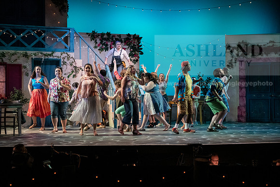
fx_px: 451
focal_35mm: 58
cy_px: 94
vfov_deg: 23.4
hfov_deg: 34.5
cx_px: 140
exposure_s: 1/400
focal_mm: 58
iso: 4000
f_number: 3.2
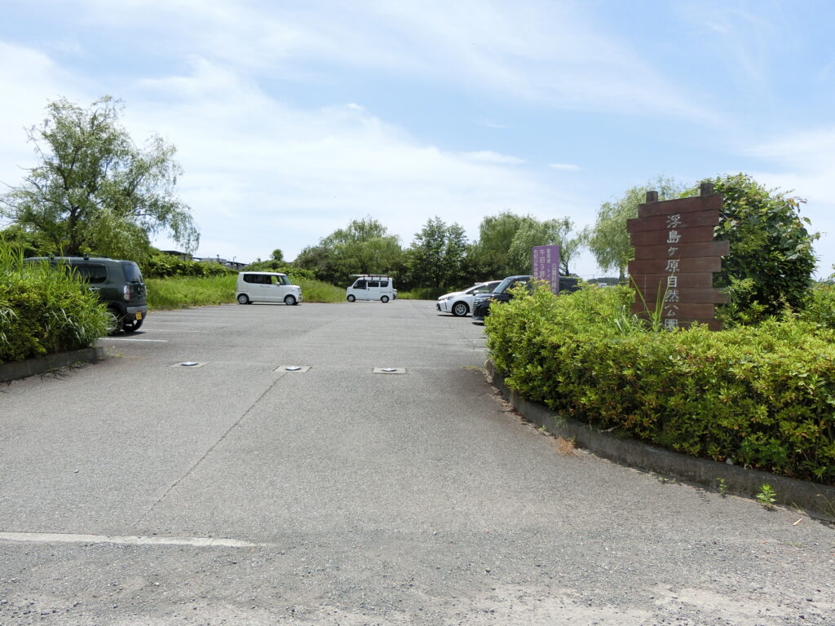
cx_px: 418
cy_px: 313
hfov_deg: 69.4
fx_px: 603
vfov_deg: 54.9
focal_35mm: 25
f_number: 3.5
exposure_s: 1/1000
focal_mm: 4.5
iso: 80
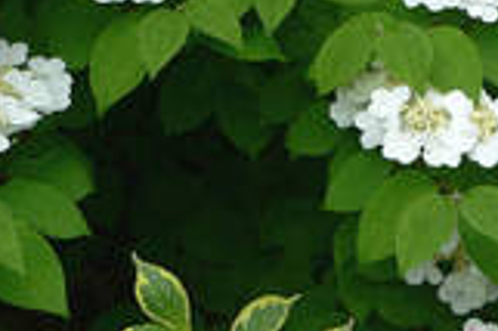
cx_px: 421
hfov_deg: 17.8
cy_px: 77
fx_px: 1575
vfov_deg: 12.0
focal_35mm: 114
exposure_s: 1/200
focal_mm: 6.7
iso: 80
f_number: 2.8
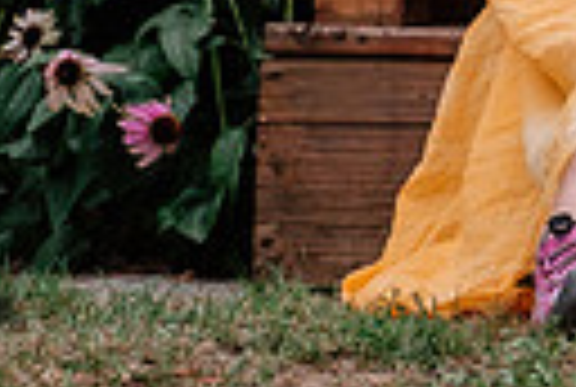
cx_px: 1218
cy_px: -258
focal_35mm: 376
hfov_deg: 5.3
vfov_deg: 3.7
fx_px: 6030
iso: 800
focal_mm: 48.5
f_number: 4
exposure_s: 1/250
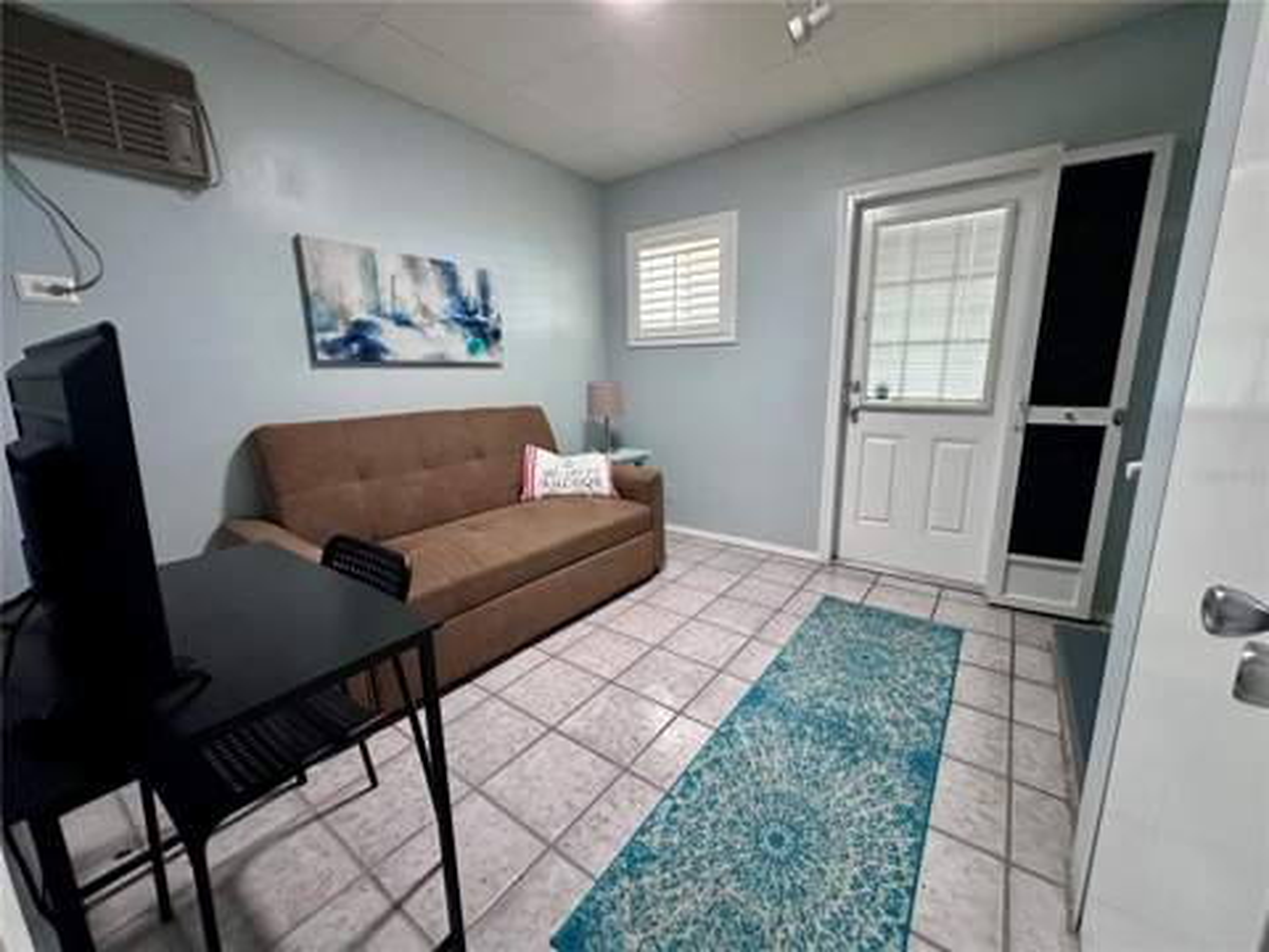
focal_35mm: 14
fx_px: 513
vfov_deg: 85.7
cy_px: 476
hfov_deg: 102.1
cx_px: 634
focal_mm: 2.22
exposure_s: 1/60
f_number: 2.2
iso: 640
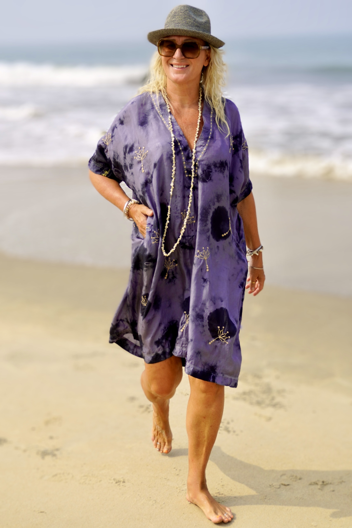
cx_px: 176
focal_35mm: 50
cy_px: 264
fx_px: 726
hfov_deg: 27.3
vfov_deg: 40.0
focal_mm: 33
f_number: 5.6
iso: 100
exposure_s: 1/800
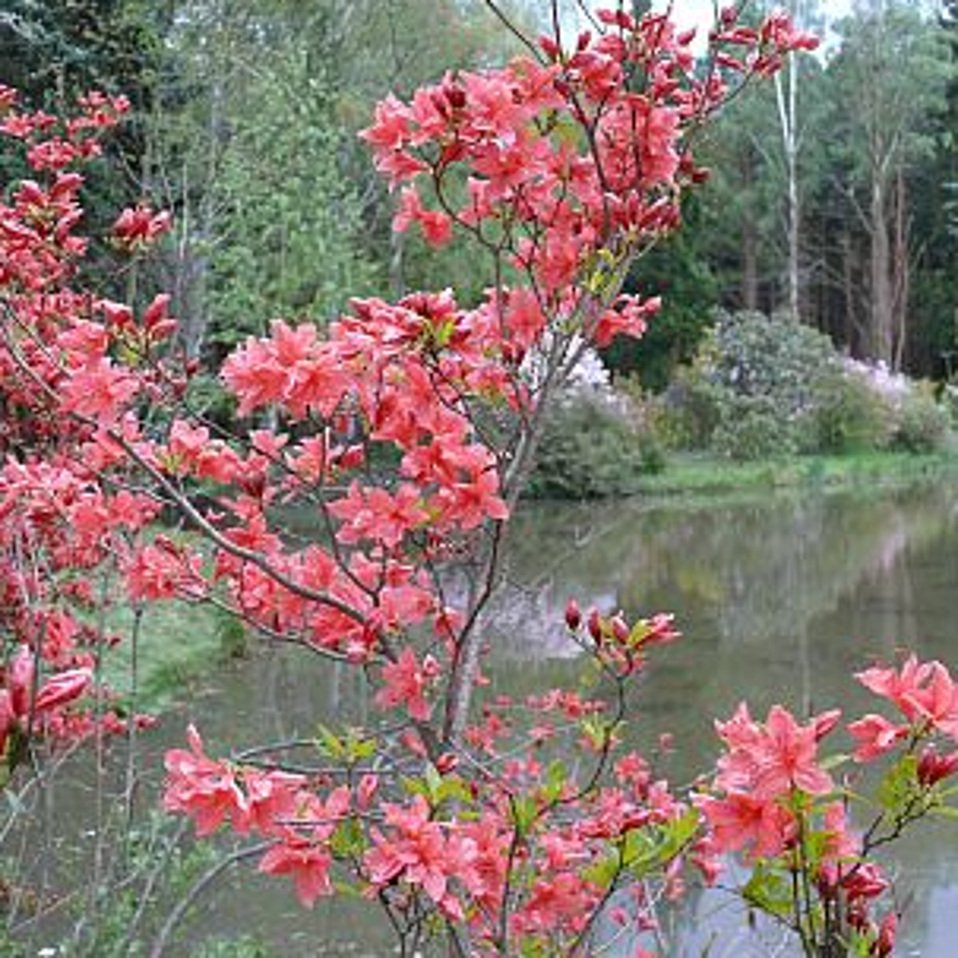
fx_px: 1440
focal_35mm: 46
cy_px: 462
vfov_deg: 36.8
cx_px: 594
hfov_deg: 36.6
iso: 160
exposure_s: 1/125
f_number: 2.8
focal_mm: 7.4
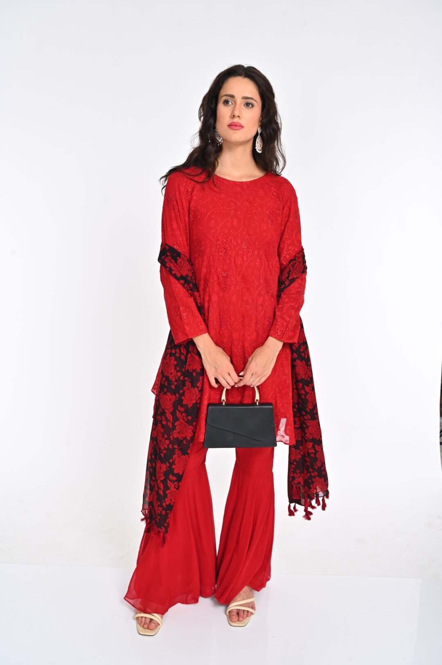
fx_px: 608
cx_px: 221
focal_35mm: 33
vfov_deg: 57.3
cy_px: 332
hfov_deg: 39.9
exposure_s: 1/160
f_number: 8
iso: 320
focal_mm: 33
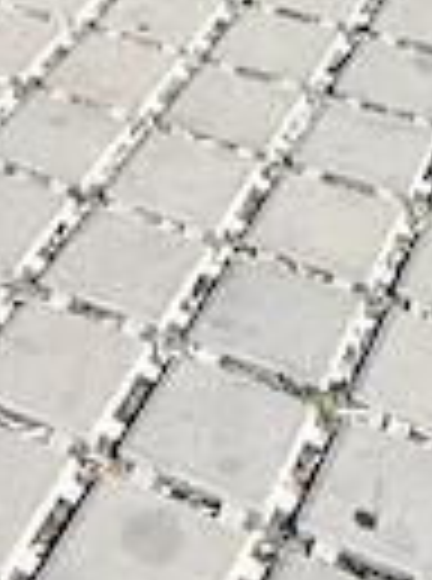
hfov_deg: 16.8
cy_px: -292
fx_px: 1405
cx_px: -68
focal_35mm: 84
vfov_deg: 20.1
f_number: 1.8
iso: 64
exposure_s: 1/588
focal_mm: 3.98
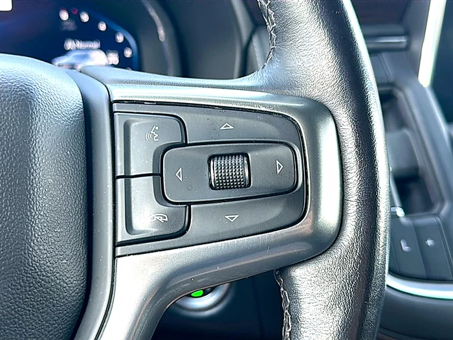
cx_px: 226
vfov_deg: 36.0
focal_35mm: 40
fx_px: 523
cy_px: 170
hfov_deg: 46.8
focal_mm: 6.86
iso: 80
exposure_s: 1/108
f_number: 1.78
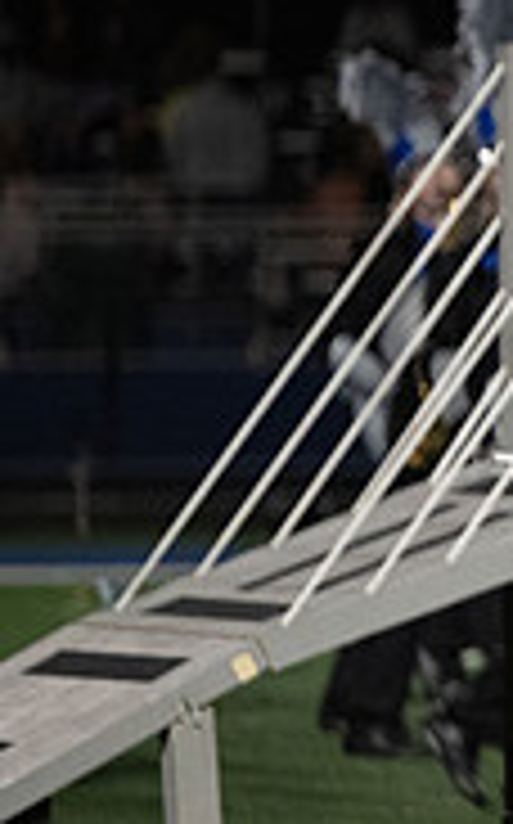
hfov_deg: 2.5
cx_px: 1269
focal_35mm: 518
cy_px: 633
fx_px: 11615
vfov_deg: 4.1
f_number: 2.8
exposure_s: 1/1250
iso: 5000
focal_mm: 160
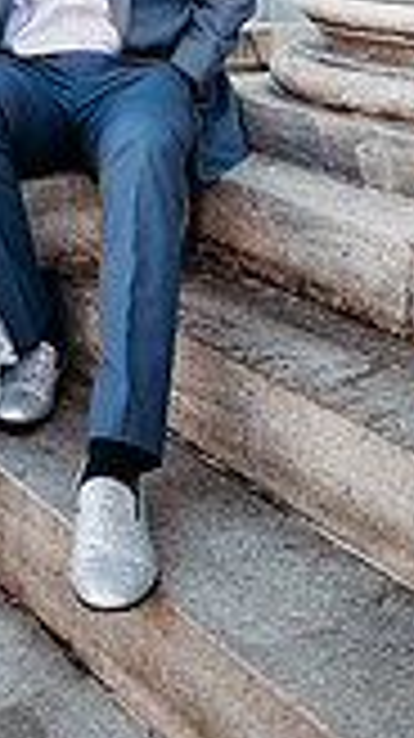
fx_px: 1349
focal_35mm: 69
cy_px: -162
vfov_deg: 26.9
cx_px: 4
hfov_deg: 17.1
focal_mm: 24
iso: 200
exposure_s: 1/320
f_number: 2
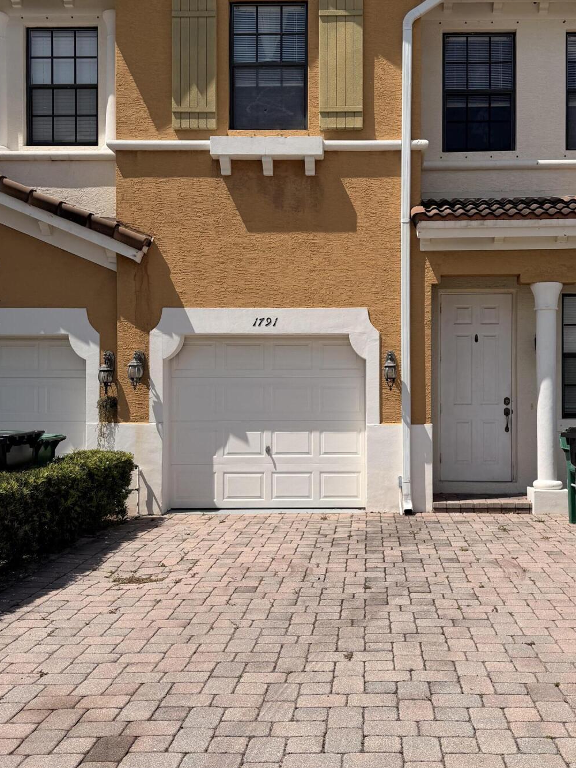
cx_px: 364
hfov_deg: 39.4
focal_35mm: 36
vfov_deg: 51.3
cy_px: 401
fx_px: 799
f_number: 1.78
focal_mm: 6.76
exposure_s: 1/9091
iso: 80
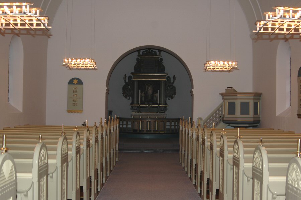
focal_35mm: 42
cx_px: 150
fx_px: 351
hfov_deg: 46.4
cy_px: 100
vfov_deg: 31.9
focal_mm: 28
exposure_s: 1/60
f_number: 4
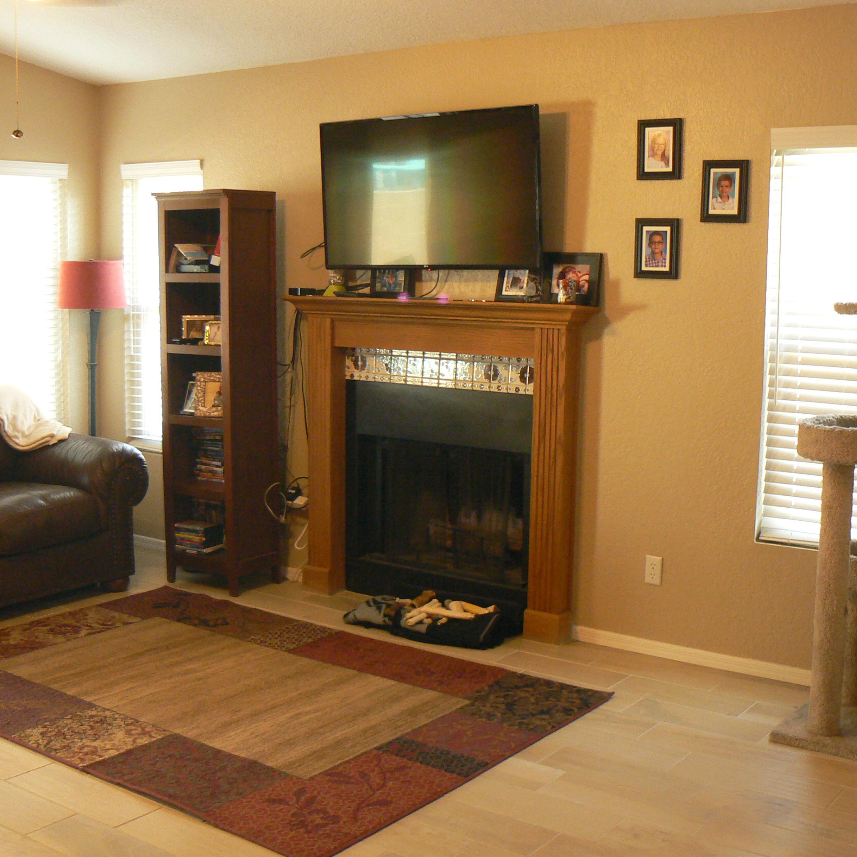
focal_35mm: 43
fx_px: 1204
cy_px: 426
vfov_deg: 39.2
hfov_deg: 39.1
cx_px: 459
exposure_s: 1/20
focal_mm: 6
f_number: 2.8
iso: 200
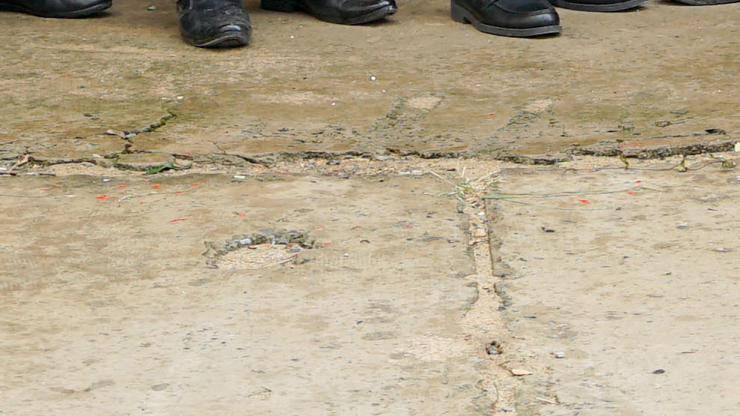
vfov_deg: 4.6
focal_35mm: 255
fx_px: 5004
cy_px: -863
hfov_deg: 8.4
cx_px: 726
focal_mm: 40
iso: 100
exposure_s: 1/100
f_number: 4
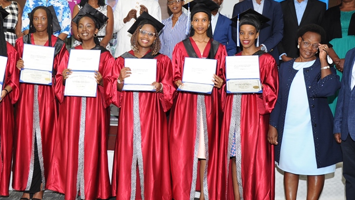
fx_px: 489
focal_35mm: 52
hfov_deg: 39.7
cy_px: 85
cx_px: 141
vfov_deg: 23.0
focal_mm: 31
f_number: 2.8
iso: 1100
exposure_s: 1/90
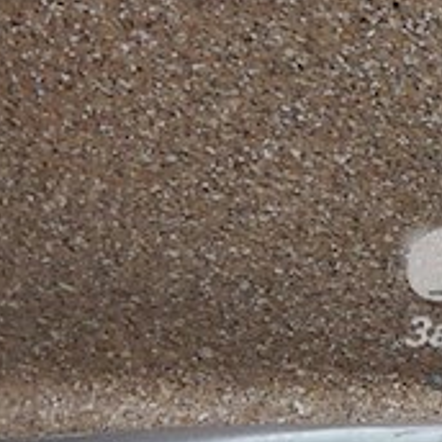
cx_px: 699
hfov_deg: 18.8
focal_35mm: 79
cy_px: 260
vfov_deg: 21.9
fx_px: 1141
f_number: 2.8
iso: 200
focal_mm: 4.3
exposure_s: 1/30
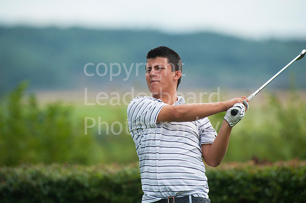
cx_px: 153
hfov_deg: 3.4
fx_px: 5097
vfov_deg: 2.3
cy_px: 102
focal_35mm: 600
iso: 800
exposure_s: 1/1600
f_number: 5.6
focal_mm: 600
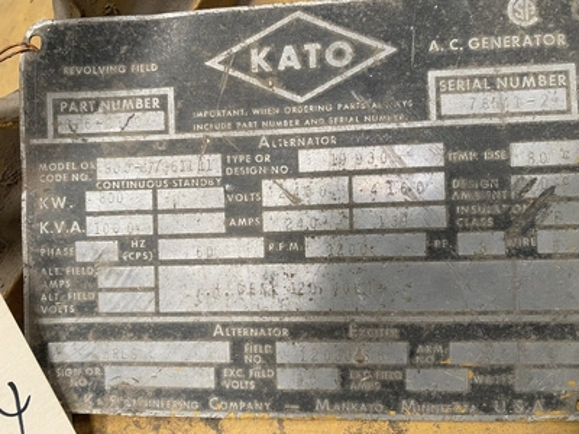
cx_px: 290
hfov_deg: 67.3
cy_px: 217
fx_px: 435
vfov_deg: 53.1
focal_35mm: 26
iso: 200
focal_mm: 4.25
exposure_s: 1/60
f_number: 1.8
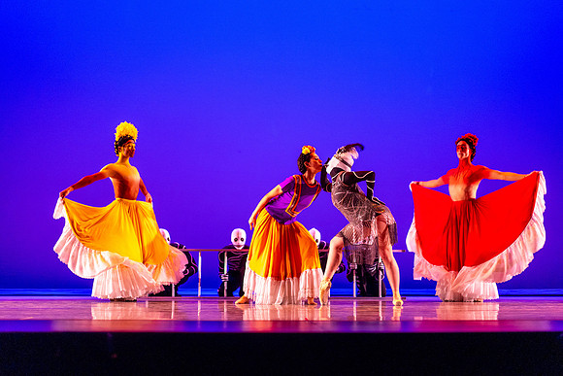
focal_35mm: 55
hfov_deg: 36.2
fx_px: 860
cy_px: 188
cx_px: 282
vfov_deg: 24.6
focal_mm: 55
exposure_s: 1/200
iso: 800
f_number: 1.8
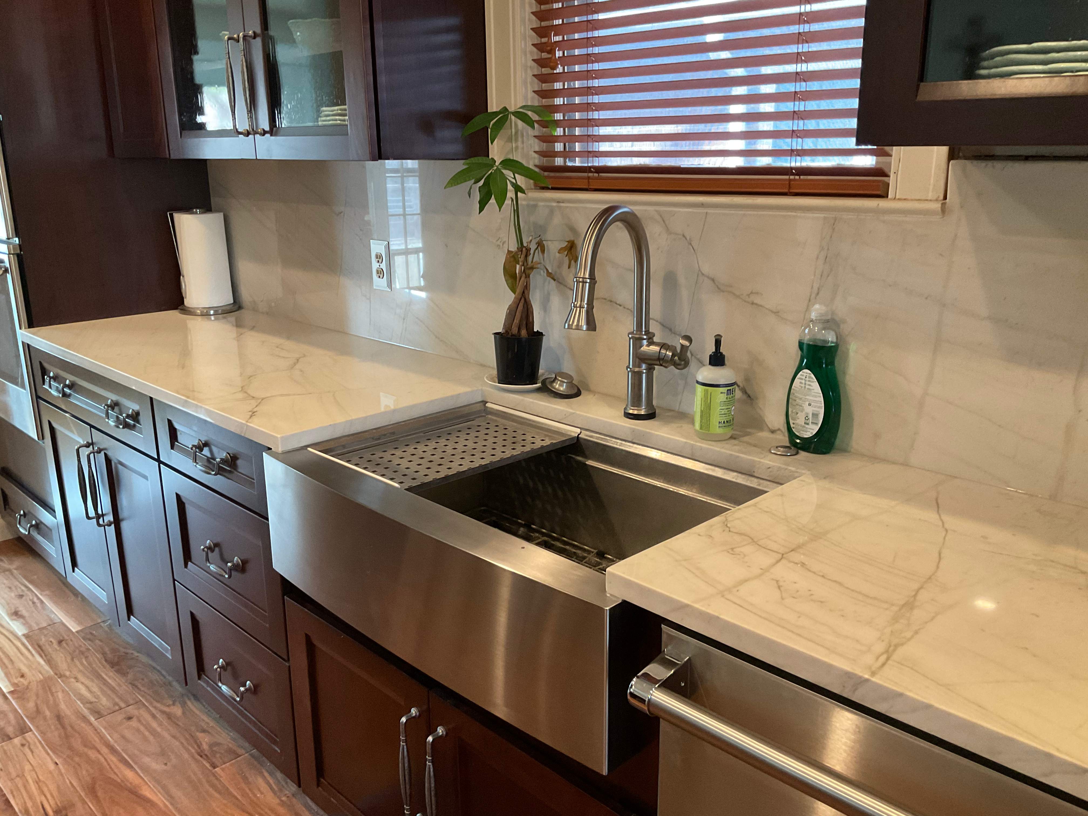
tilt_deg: -16.0
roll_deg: +1.0
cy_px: 408
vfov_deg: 48.2
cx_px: 544
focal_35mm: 29
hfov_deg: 61.7
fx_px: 911
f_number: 1.8
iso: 200
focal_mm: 3
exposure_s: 1/40
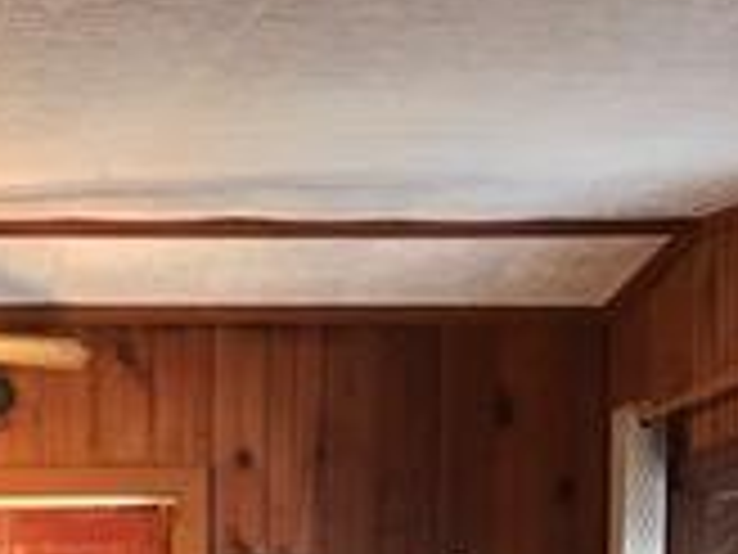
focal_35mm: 109
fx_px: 2324
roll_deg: +0.0
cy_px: 1045
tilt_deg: -5.5
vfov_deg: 12.3
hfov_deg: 17.7
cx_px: 45
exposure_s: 1/15
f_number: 1.8
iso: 40
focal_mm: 3.99
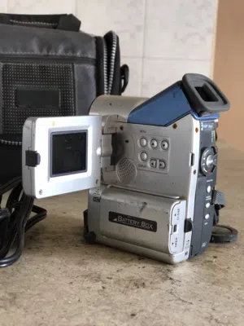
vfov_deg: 33.8
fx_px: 536
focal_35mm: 57
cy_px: 163
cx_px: 122
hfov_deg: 25.7
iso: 50
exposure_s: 1/50
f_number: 2.8
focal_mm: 6.6
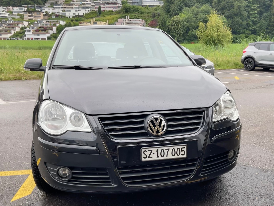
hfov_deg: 51.2
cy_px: 109
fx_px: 285
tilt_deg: -10.5
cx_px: 155
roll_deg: -2.4
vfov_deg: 39.6
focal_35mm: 36
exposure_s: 1/144
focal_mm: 3
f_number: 1.8
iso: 16
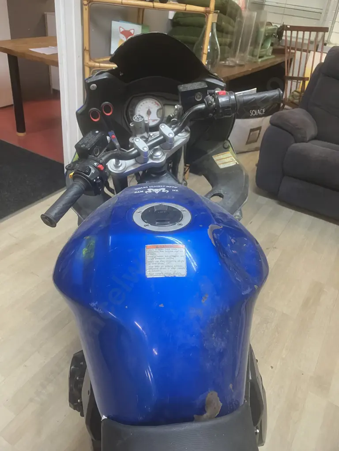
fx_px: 366
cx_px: 170
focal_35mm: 28
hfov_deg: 49.7
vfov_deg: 63.4
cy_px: 226
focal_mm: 3.99
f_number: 1.8
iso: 200
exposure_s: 1/50
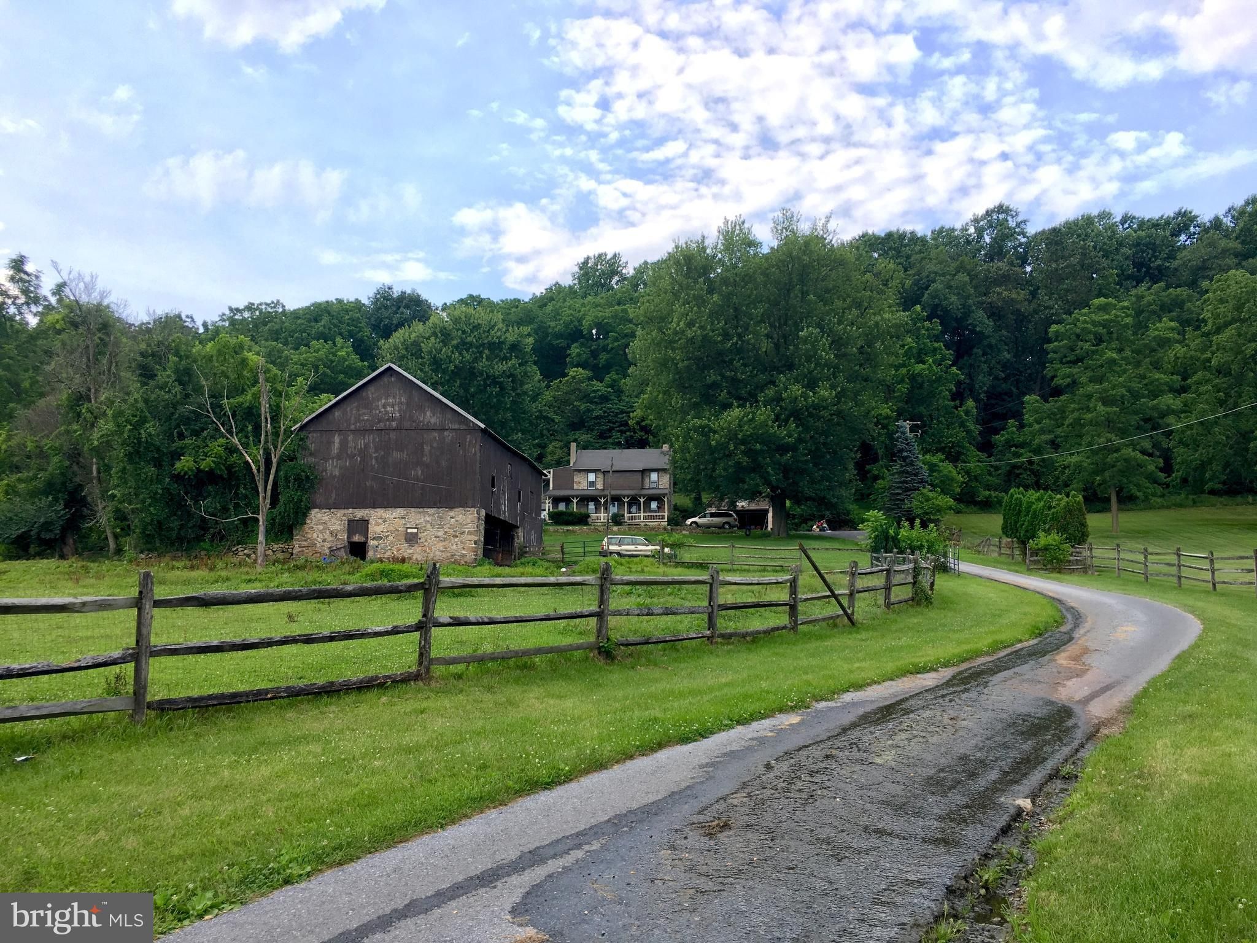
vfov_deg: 48.2
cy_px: 472
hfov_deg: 61.7
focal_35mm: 29
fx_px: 1053
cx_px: 628
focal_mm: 4.15
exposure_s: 1/283
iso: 25
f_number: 2.2
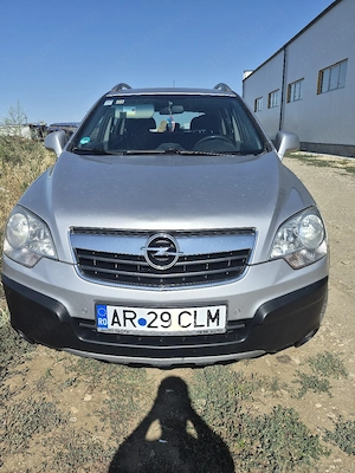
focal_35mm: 23
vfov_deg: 73.9
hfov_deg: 58.9
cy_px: 236
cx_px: 178
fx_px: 314
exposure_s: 1/10000
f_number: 1.8
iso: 80
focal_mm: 5.4
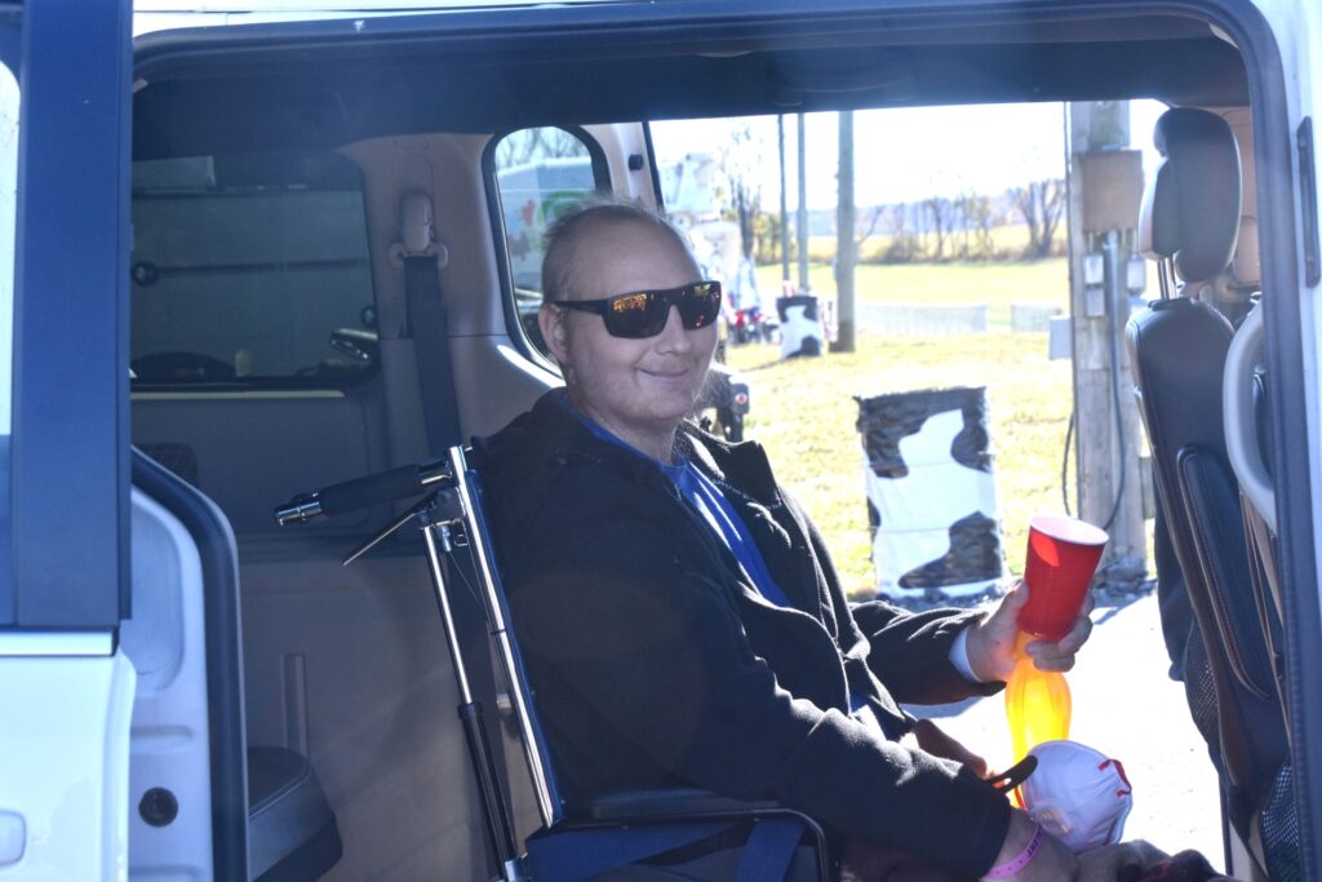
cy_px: 441
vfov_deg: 18.2
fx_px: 2754
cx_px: 661
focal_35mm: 75
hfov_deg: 27.0
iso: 560
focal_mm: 50
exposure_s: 1/500
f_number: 8
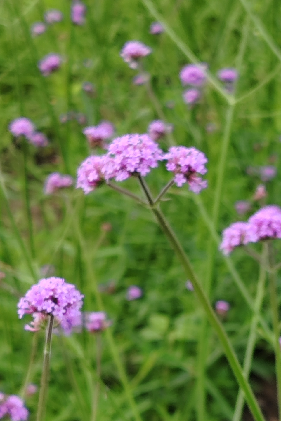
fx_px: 1662
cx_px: 315
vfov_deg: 14.4
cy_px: 299
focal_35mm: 142
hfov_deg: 9.6
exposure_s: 1/160
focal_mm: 6.14
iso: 100
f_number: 1.8
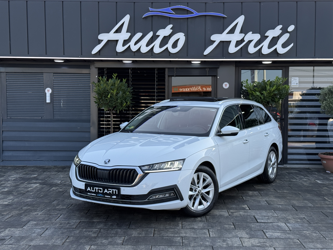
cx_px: 166
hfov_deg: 39.7
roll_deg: -0.5
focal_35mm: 48
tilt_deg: -1.8
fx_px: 462
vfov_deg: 30.3
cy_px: 125
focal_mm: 6.76
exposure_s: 1/1167
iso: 100
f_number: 1.78
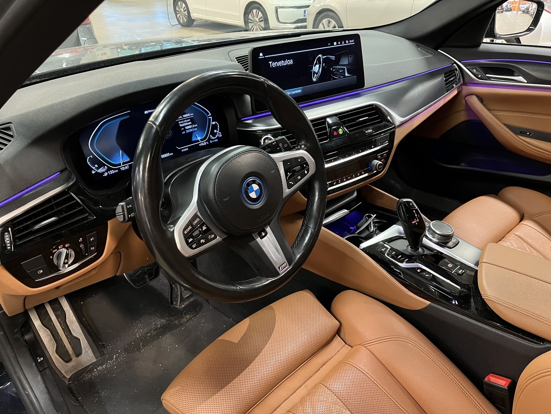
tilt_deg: -31.0
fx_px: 414
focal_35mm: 26
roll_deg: +0.0
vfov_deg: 53.1
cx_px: 276
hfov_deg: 67.3
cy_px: 207
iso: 640
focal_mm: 5.1
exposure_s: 1/33
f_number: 1.6
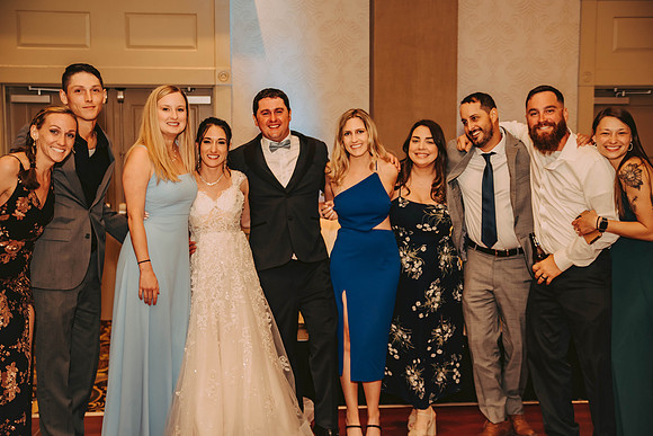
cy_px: 218
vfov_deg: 29.9
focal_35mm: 45
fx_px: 817
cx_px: 326
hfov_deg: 43.6
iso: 500
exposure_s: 1/60
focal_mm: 44
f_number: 2.8
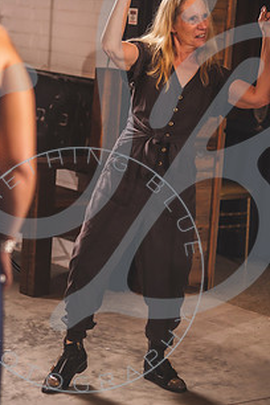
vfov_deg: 16.4
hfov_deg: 11.0
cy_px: 169
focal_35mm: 125
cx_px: 140
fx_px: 1406
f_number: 2.8
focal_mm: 85
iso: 800
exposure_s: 1/200
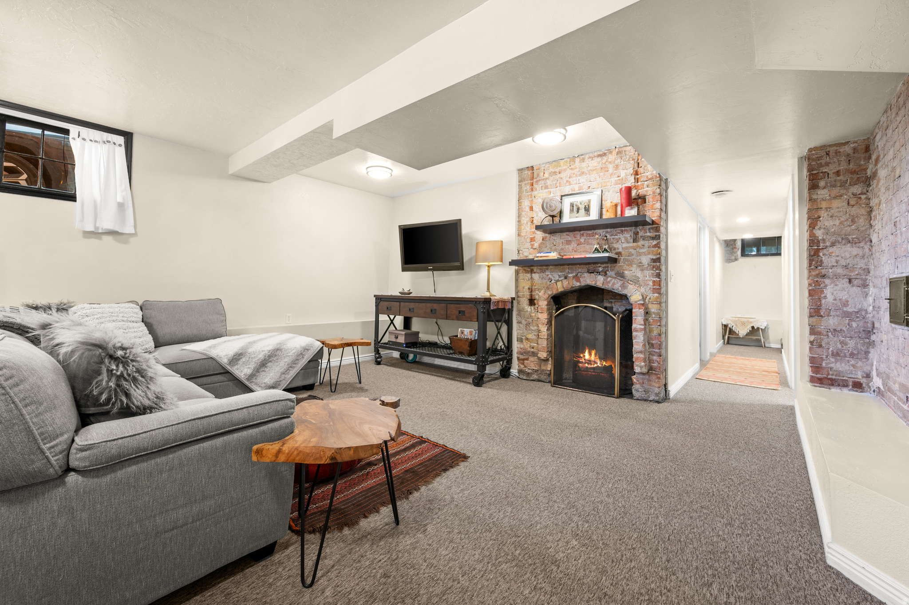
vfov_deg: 81.1
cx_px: 454
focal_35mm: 14
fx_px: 353
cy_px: 302
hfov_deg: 104.3
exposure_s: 1/2
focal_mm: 14
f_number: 7.1
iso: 400
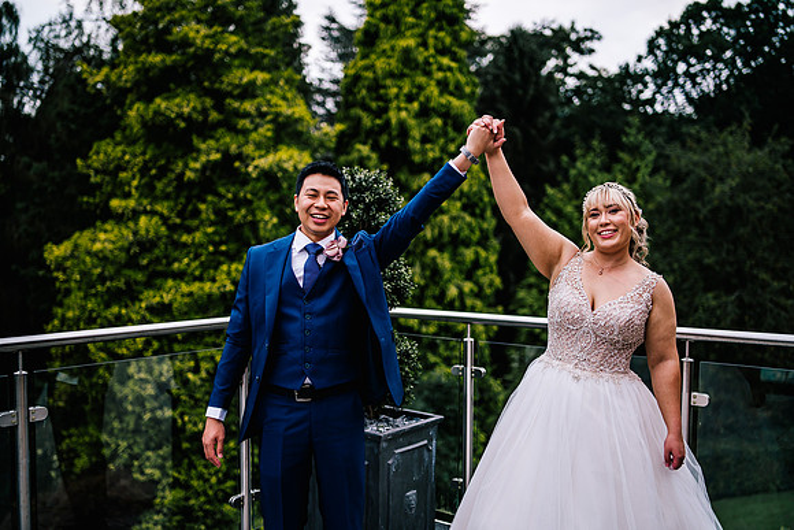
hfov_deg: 54.4
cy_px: 265
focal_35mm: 35
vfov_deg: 37.9
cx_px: 397
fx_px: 772
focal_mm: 35
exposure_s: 1/250
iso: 125
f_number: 1.4
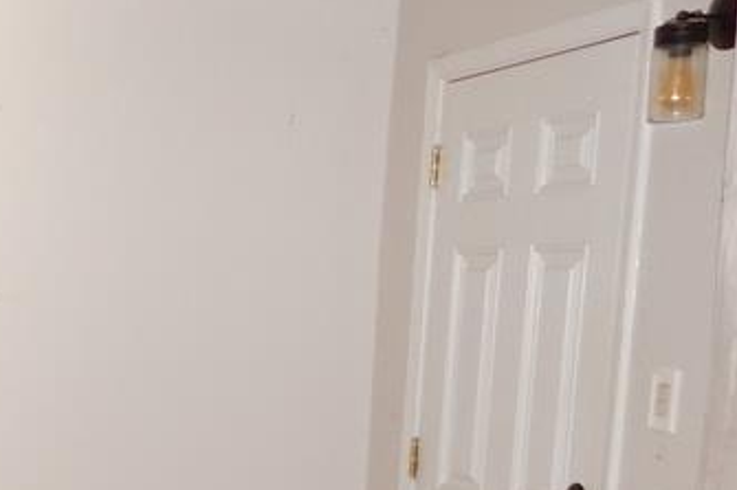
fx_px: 1432
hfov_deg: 23.5
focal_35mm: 70
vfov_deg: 18.8
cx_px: -350
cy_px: 519
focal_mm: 4
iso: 200
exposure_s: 1/30
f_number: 3
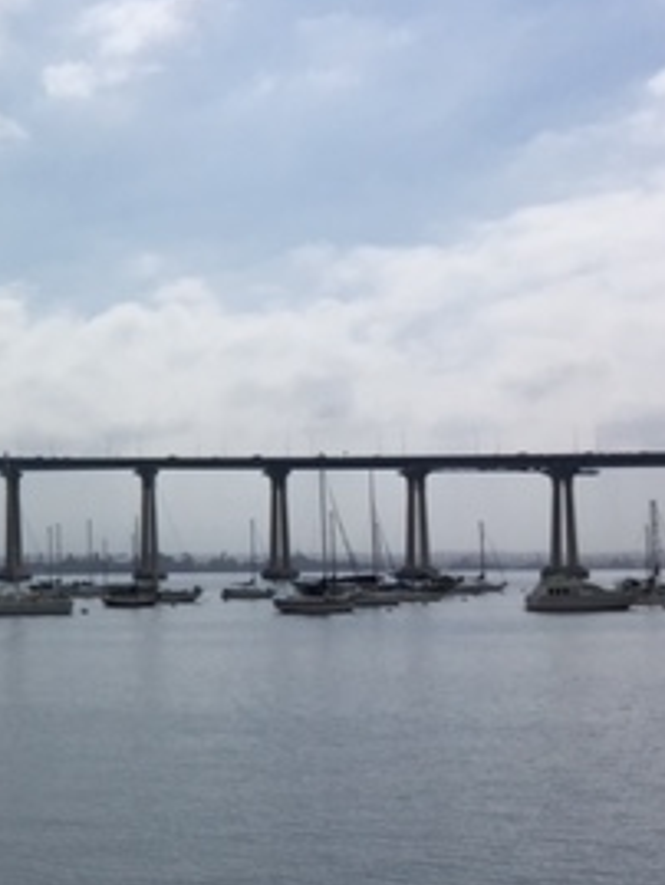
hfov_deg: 19.2
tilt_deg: +1.8
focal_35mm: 69
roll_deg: +0.3
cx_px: -273
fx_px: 1766
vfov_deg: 28.1
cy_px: 549
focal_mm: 4.15
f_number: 2.2
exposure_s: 1/9901
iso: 32
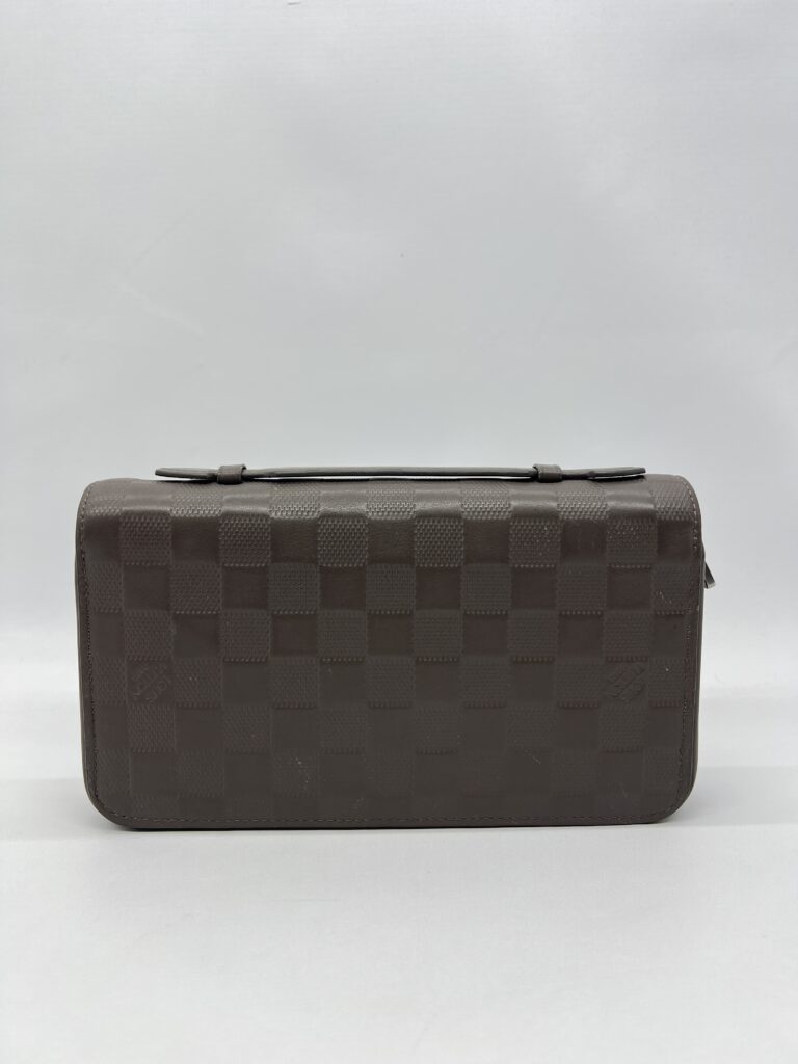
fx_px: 799
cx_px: 399
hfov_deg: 53.1
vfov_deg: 67.3
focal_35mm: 26
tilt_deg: -7.1
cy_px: 532
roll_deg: -0.4
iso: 40
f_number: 1.5
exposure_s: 1/156
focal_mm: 5.7
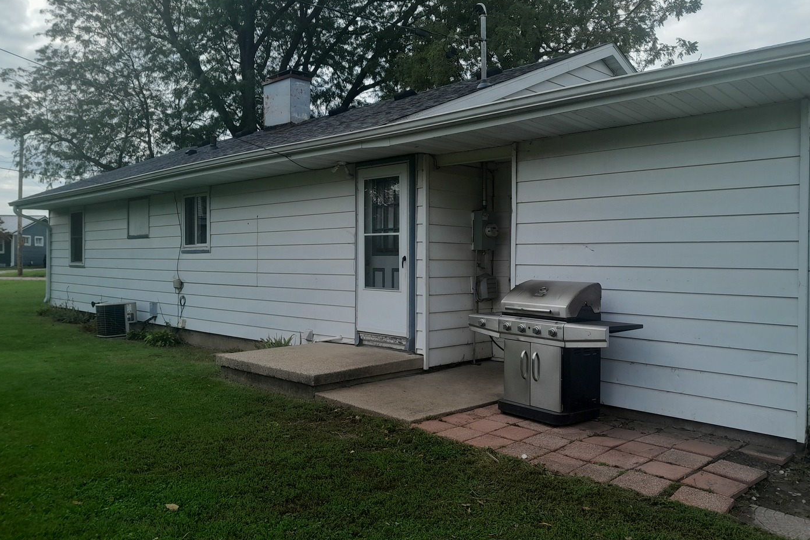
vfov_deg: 45.0
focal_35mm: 29
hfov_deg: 63.6
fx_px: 653
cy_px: 261
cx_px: 414
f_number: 1.8
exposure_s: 1/134
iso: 40
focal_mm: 4
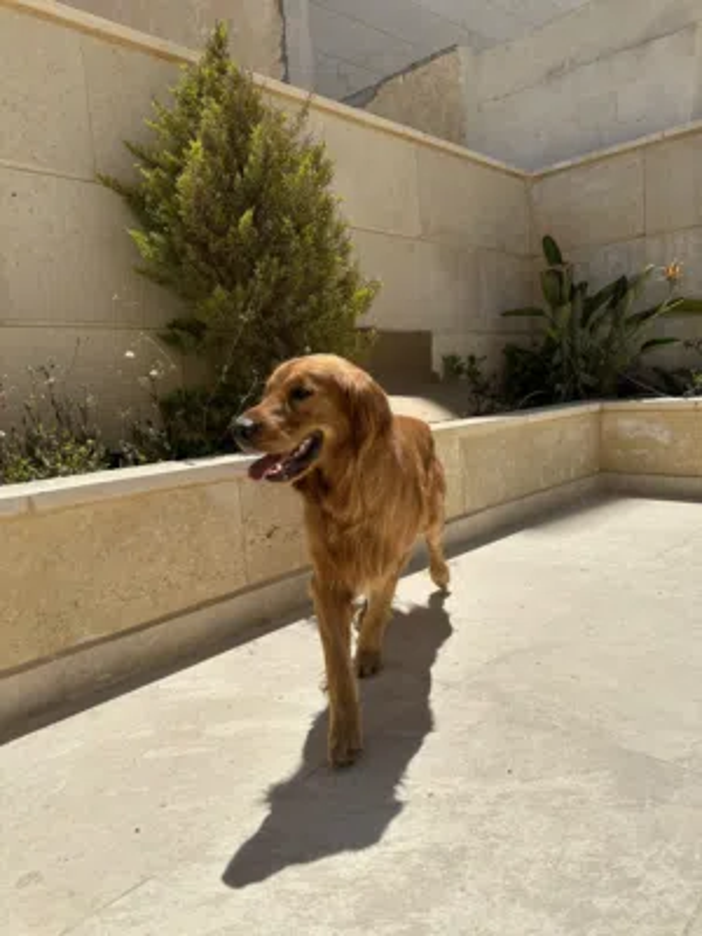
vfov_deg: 71.6
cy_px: 468
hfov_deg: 56.8
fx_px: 649
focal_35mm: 24
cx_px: 351
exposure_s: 1/8929
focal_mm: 6.86
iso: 80
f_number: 1.78
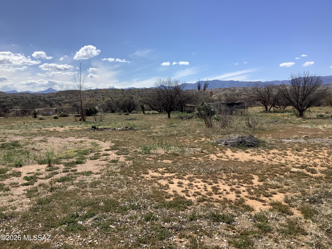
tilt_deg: -5.4
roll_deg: +1.4
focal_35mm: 31
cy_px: 124
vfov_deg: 45.4
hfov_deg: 58.4
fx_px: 297
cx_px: 166
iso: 25
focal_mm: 3.3
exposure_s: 1/2037
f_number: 2.4
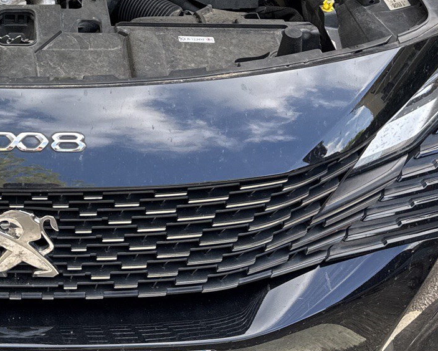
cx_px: 22
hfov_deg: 27.4
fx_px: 856
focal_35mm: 66
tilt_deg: -34.0
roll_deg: -0.7
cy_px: -41
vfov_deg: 21.9
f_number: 1.78
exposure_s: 1/426
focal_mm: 6.76
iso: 100
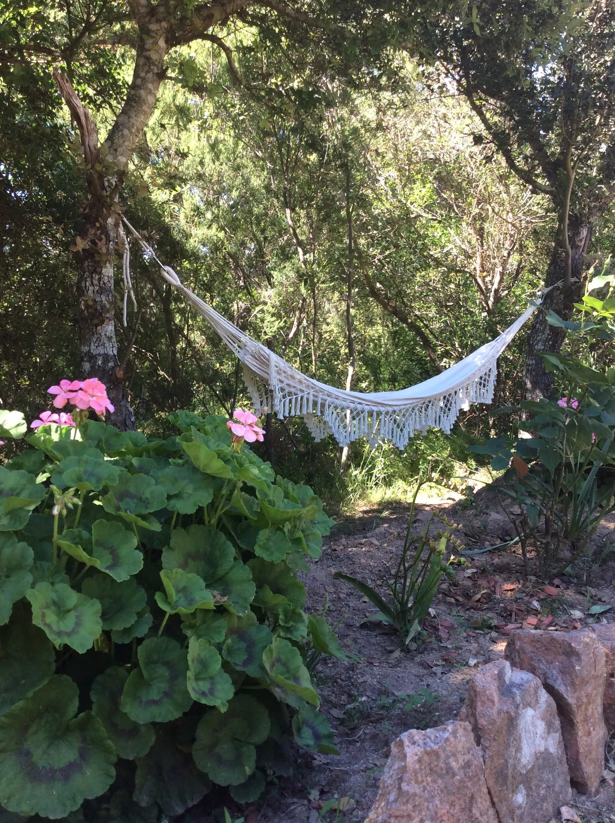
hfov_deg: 40.6
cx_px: 309
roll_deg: -3.3
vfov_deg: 52.7
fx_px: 831
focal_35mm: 35
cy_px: 390
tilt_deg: -3.9
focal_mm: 3.3
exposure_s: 1/130
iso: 32
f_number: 2.4
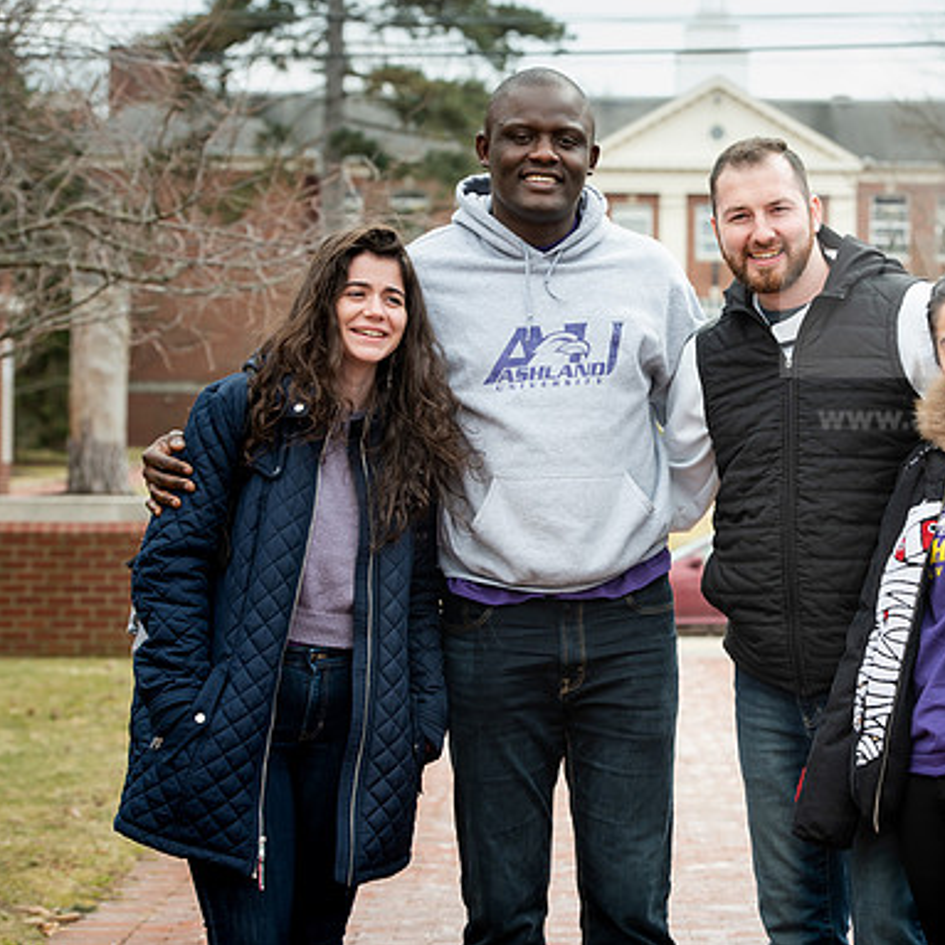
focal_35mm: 126
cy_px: 470
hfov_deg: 13.8
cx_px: 706
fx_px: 3892
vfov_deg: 13.8
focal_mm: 98
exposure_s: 1/320
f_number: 7.1
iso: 400
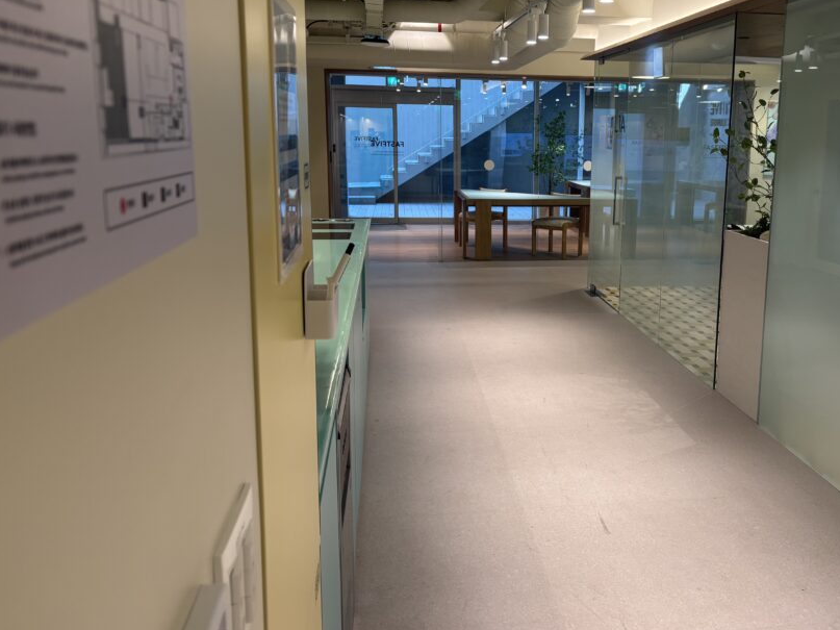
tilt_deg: -10.4
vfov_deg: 42.8
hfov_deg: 54.9
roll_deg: -0.6
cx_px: 512
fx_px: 801
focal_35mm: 33
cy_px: 273
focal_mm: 5.96
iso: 80
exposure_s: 1/120
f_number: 1.6
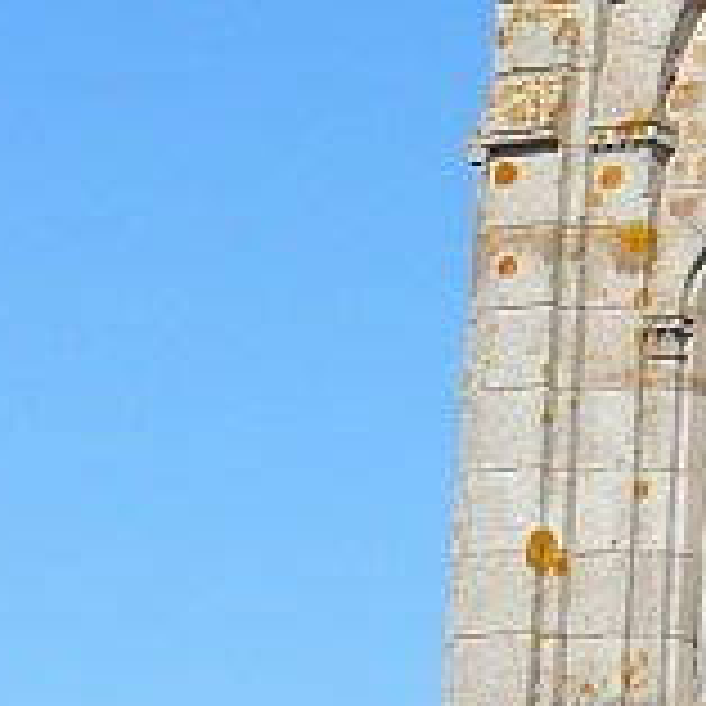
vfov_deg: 7.3
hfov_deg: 6.9
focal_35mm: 236
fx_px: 5446
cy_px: -360
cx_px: 1889
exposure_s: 1/400
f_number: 6.3
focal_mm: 7.4
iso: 100
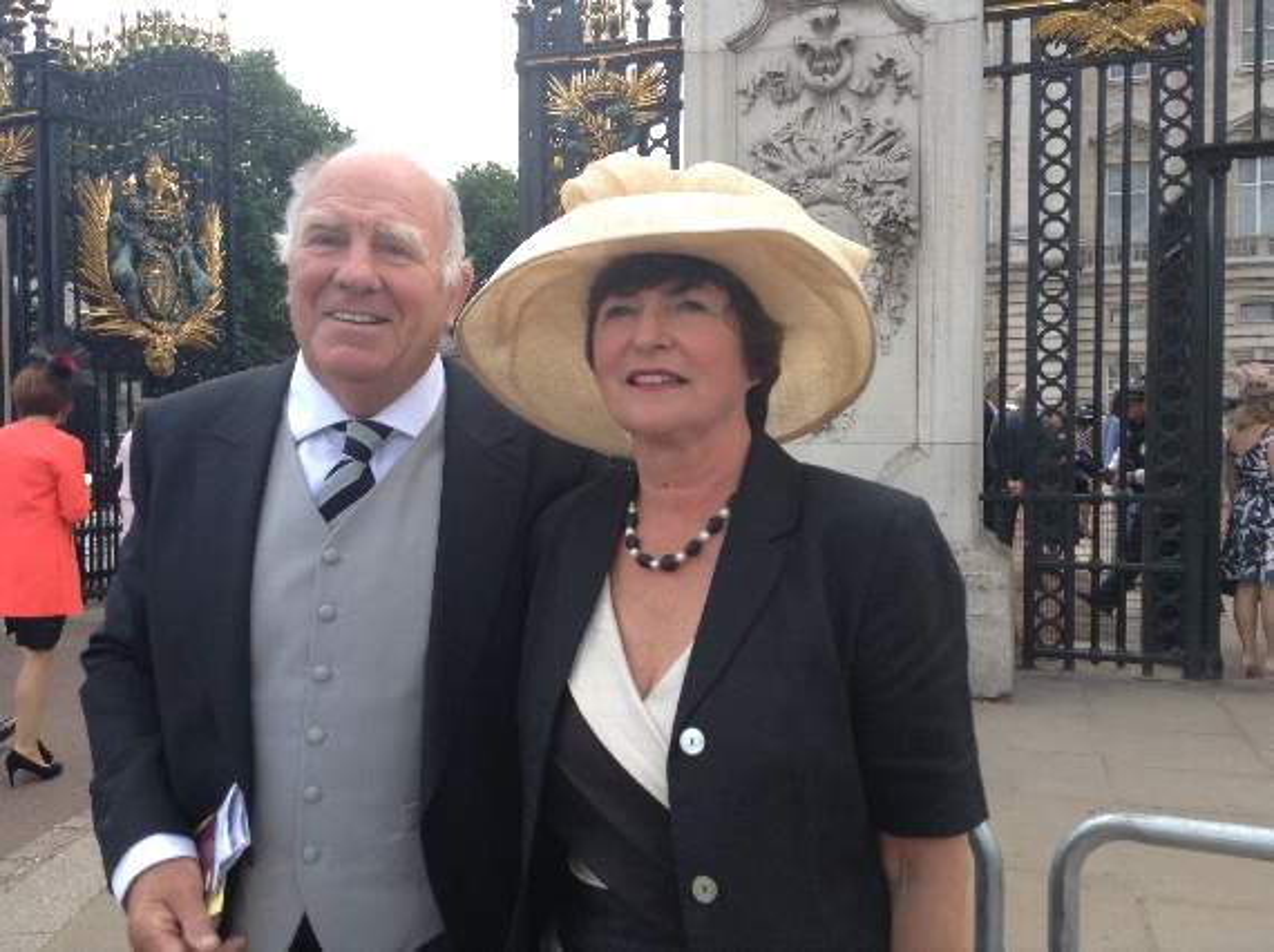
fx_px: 1213
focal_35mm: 33
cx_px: 637
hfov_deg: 55.4
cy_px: 476
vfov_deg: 42.9
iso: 25
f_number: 2.4
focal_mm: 3.3
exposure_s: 1/313
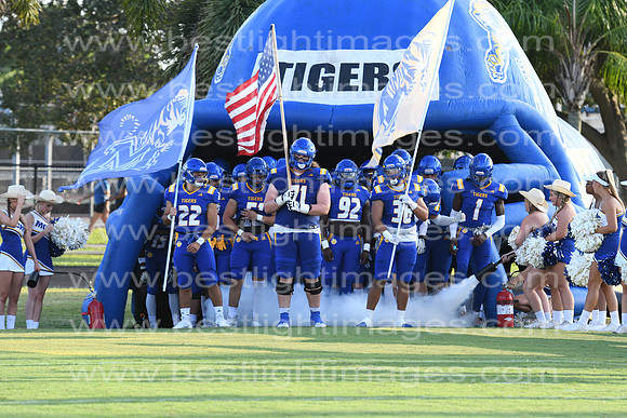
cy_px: 209
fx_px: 4311
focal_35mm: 248
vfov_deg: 5.6
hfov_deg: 8.3
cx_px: 314
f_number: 5.6
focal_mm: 165
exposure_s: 1/500
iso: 360
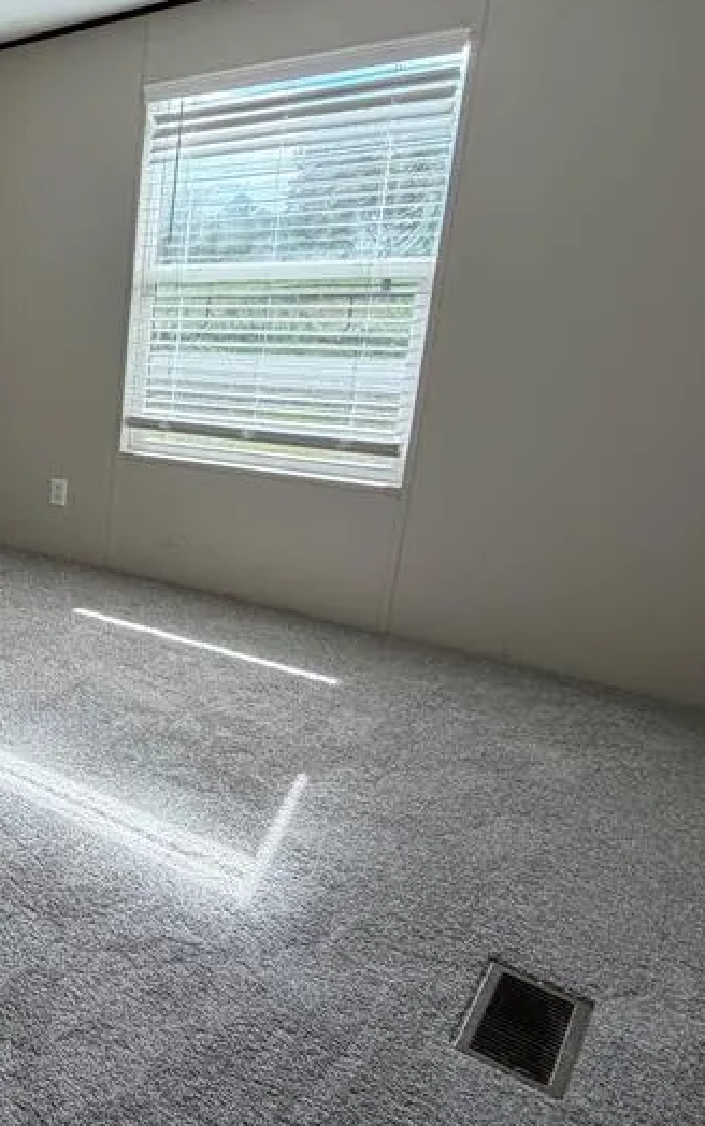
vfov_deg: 64.3
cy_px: 486
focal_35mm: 29
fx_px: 891
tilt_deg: -14.7
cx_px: -314
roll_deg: +2.5
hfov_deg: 29.4
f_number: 2.2
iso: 64
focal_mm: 2.22
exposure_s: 1/121
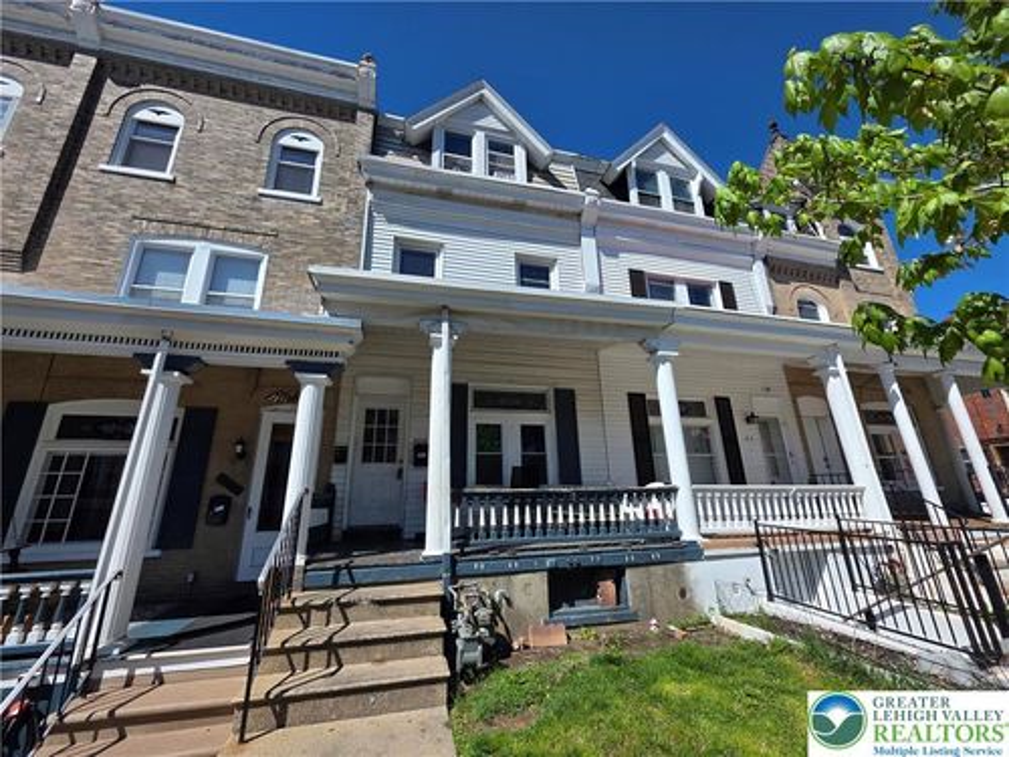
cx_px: 504
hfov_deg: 106.2
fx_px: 379
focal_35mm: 13
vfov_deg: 89.9
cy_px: 378
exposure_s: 1/2476
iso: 40
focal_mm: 2.2
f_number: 1.9
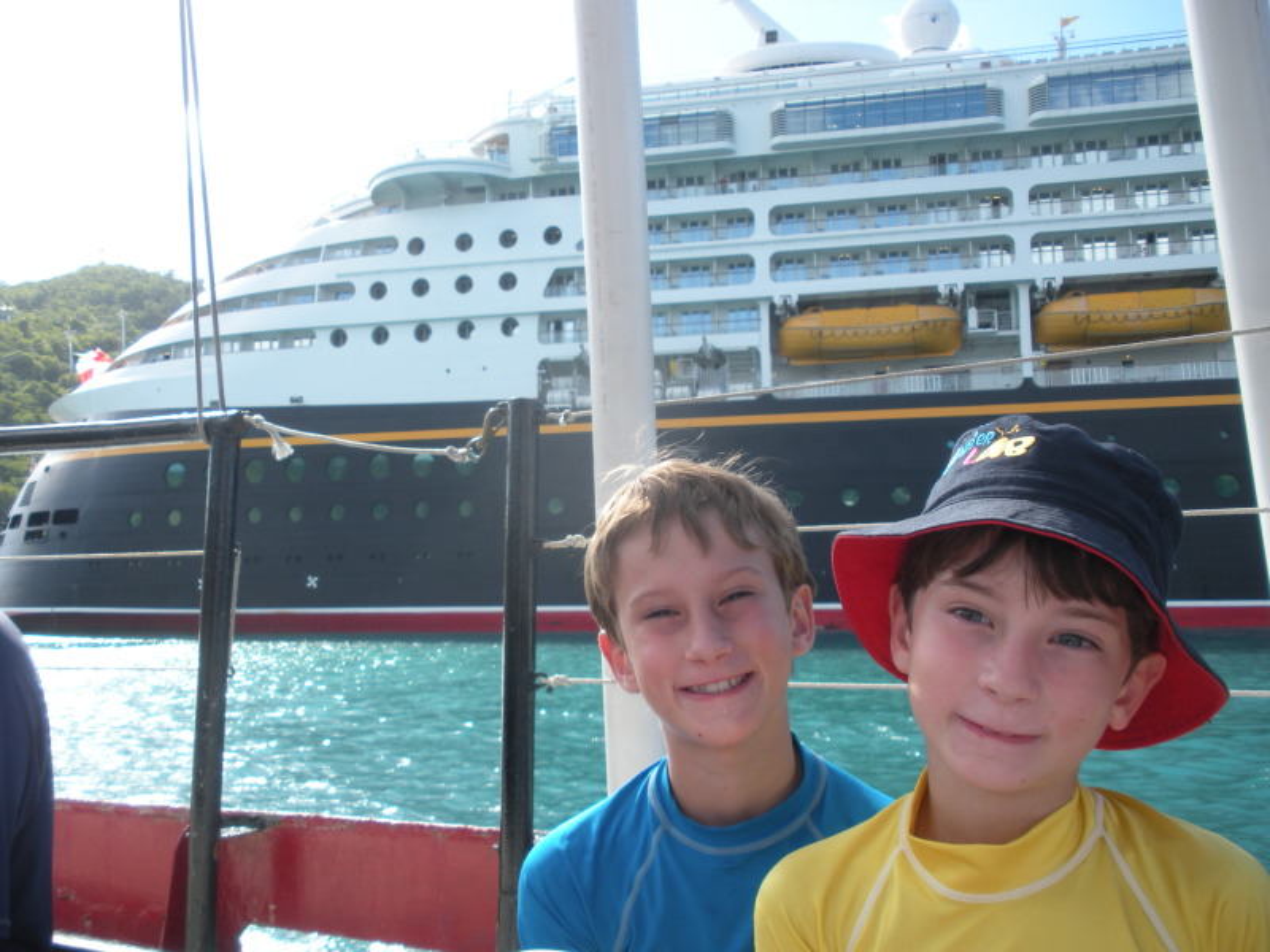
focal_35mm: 36
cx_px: 635
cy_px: 476
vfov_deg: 39.7
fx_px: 1321
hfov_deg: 51.4
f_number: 3.5
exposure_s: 1/218
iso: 64
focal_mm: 6.3
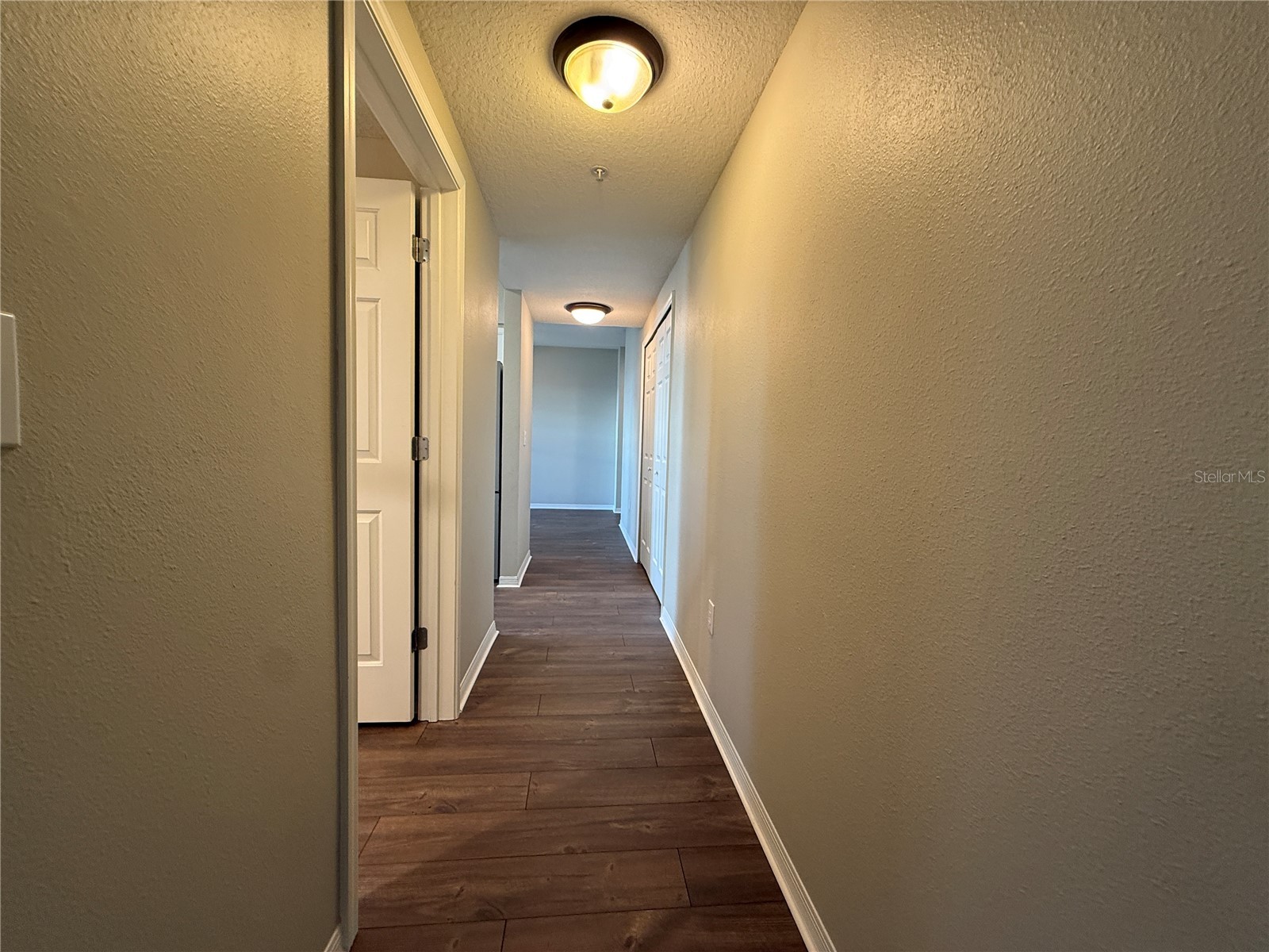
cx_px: 634
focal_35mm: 14
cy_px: 476
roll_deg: -1.7
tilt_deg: -3.5
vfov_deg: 85.7
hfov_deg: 102.1
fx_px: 513
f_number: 2.2
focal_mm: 2.22
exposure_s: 1/60
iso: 200
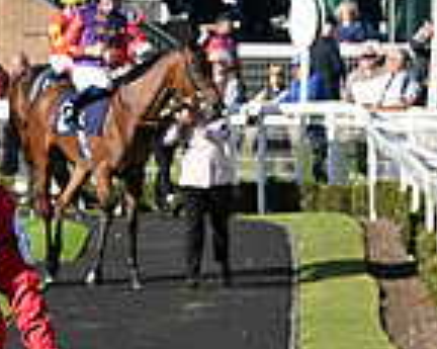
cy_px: 165
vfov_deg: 4.7
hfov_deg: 5.8
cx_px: -431
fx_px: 4213
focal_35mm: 326
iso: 400
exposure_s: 1/2000
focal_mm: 86
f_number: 5.6
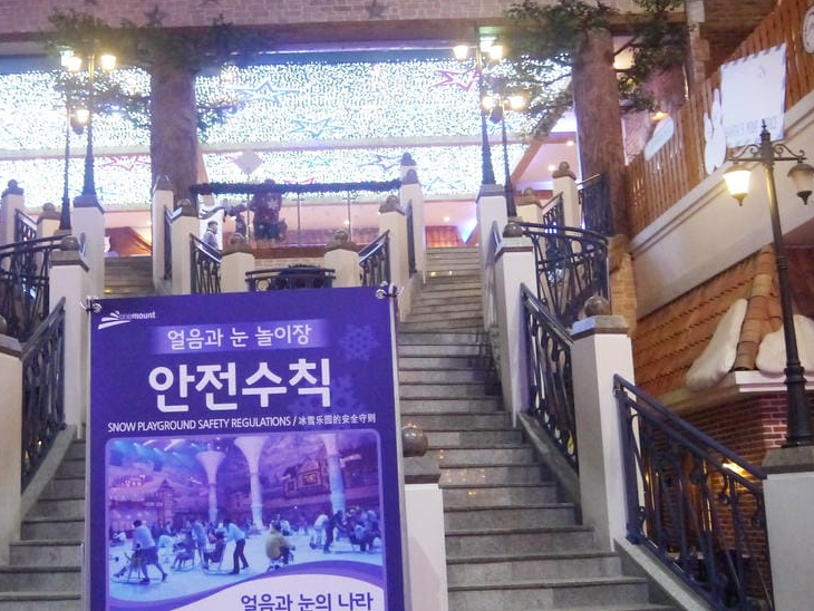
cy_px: 308
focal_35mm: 46
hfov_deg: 40.7
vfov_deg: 31.5
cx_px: 271
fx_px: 1082
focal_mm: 14
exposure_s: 1/60
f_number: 3.5
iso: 1250
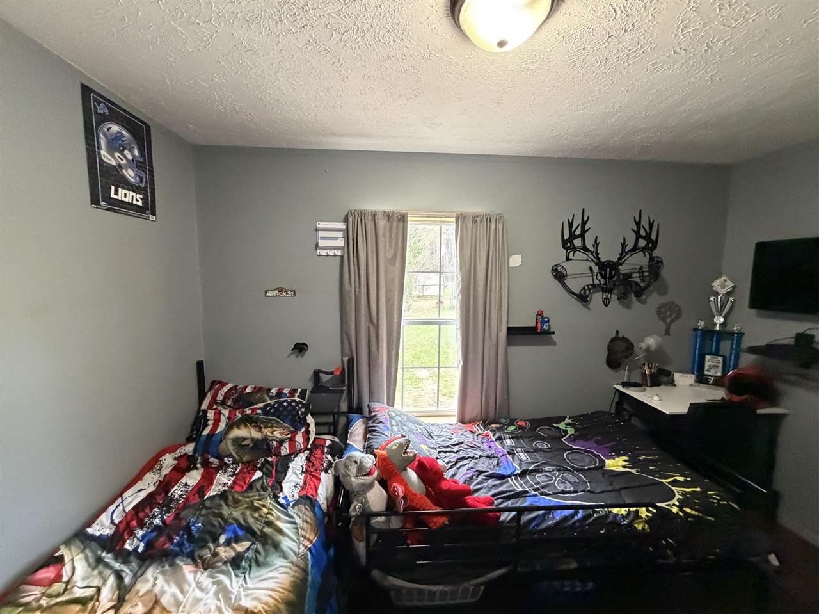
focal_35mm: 14
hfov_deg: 102.1
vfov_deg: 85.6
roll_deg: -0.1
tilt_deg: -6.5
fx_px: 331
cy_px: 307
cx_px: 410
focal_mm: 2.22
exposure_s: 1/60
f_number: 2.2
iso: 640
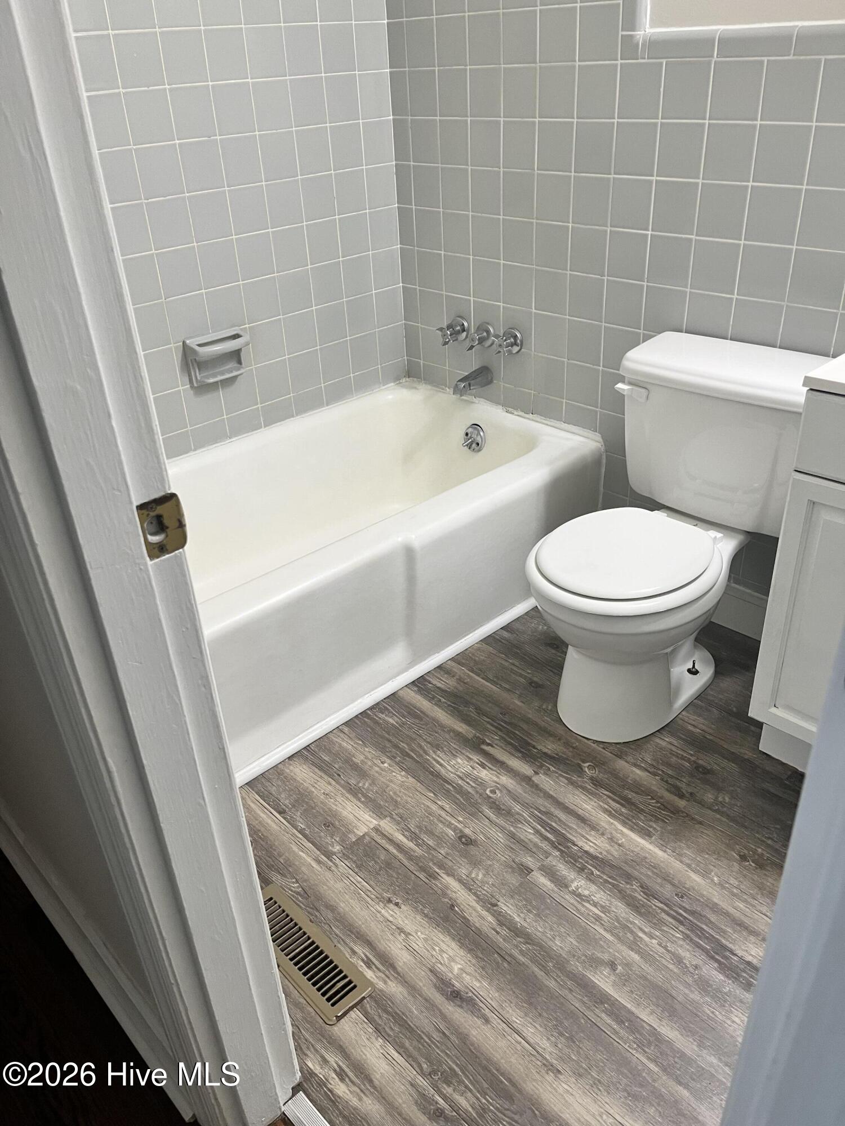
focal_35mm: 26
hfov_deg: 53.1
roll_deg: +4.2
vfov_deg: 67.3
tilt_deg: -30.7
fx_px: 846
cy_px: 563
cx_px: 422
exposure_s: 1/60
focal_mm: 5.1
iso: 100
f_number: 1.6
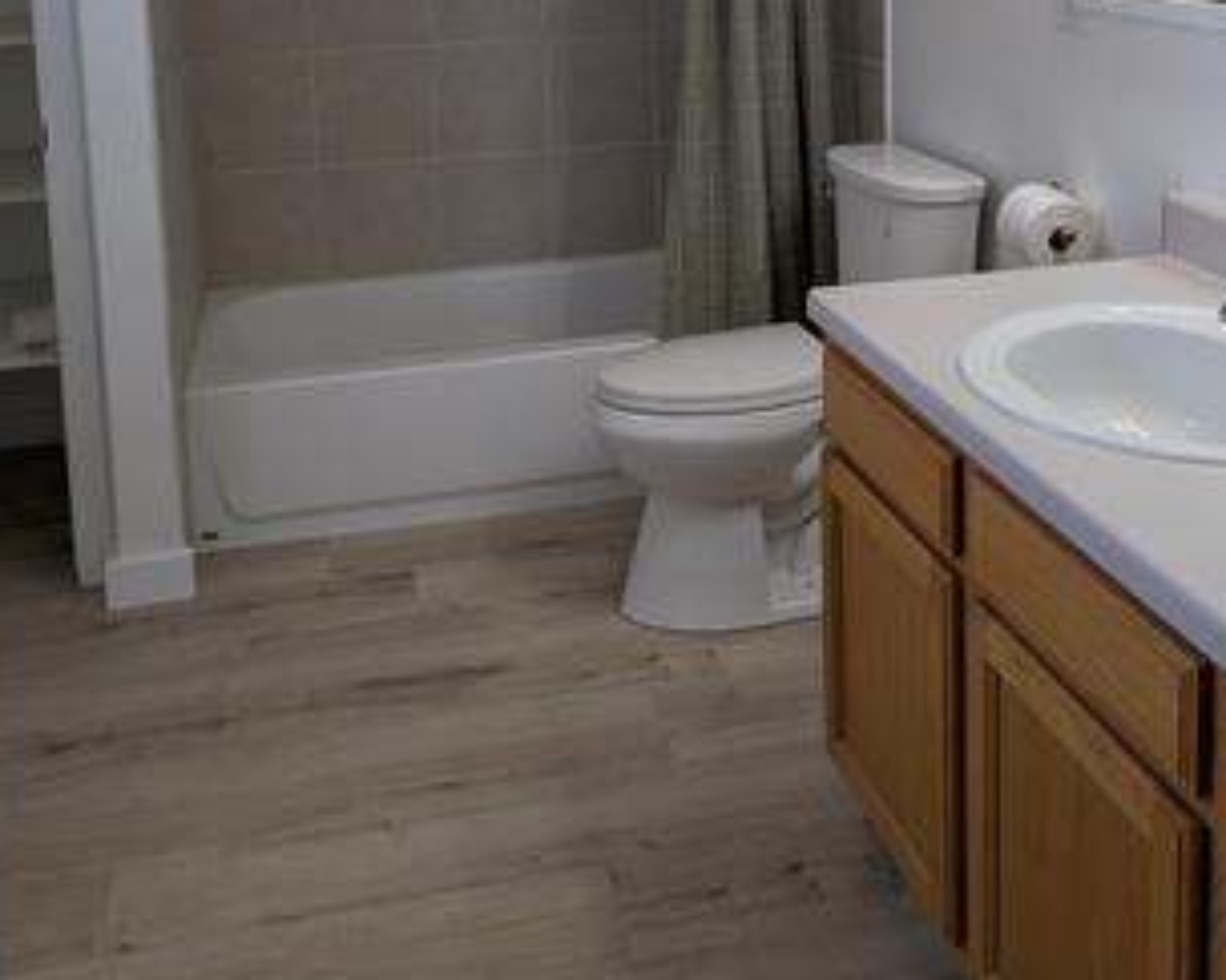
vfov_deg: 36.8
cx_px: 623
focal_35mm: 37
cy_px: 44
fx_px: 1342
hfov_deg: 49.1
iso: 16
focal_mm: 6.9
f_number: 1.68
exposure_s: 1/50.8
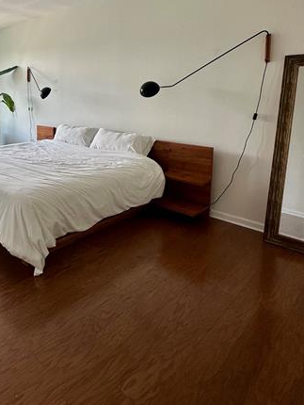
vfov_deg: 67.1
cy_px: 128
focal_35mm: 25
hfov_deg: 49.9
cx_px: 40
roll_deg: -0.9
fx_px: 292
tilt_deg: -5.4
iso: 80
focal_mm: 2.22
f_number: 2.2
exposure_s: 1/99
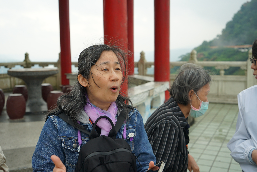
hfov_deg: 48.5
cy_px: 86
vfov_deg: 33.4
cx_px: 128
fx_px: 286
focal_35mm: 40
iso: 250
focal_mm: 40
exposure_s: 1/160
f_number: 4
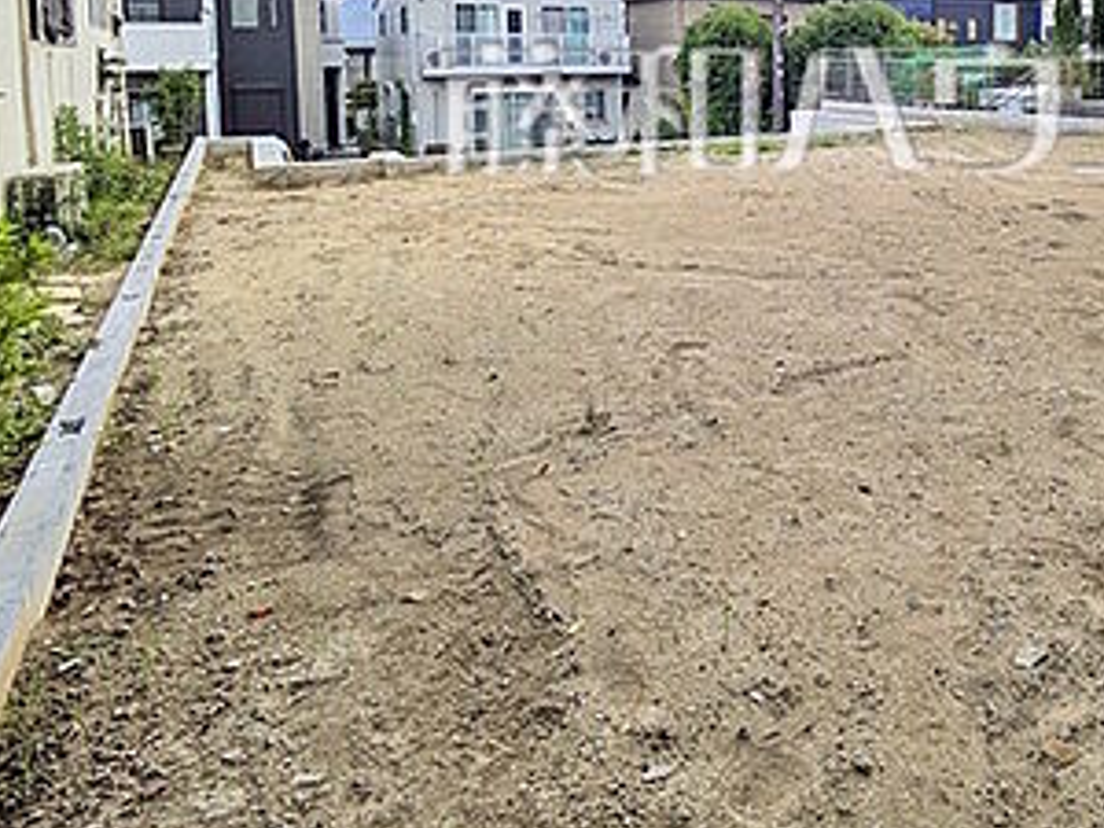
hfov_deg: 59.9
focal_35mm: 28
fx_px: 893
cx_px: 832
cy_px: 107
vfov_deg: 45.7
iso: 52
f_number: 2.2
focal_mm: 1.83
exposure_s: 1/1658
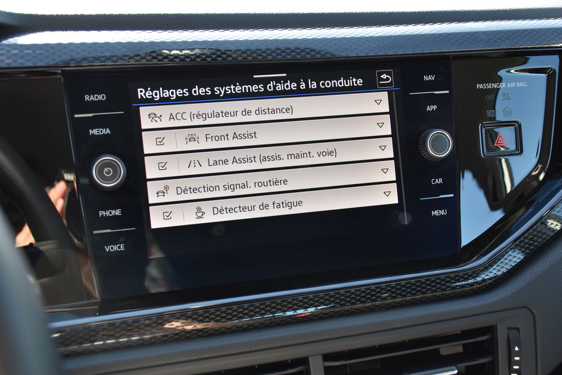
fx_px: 749
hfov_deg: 41.1
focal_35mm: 48
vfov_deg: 28.1
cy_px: 188
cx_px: 281
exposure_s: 1/100
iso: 400
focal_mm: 32
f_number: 5
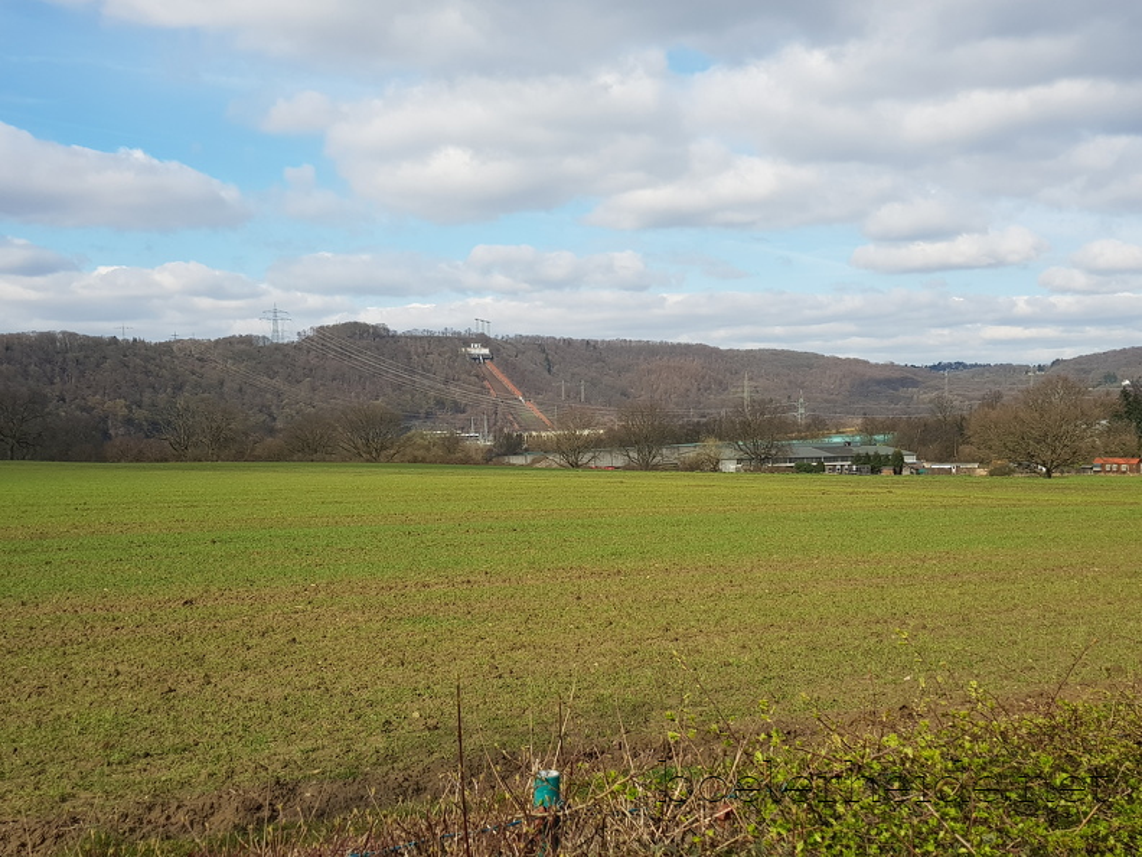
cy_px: 428
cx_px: 571
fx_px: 858
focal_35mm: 26
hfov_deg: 67.3
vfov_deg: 53.1
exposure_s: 1/1980
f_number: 1.7
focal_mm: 4.2
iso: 40
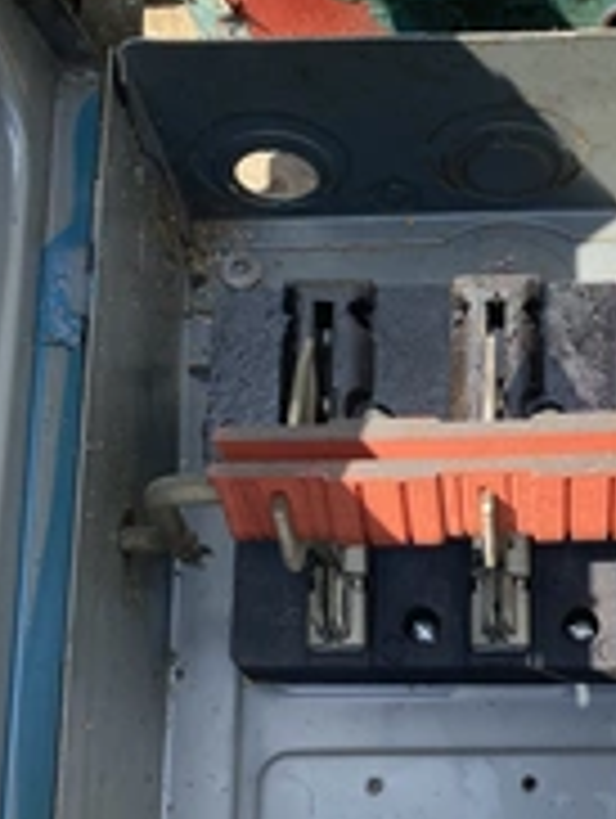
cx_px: 477
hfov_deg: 25.4
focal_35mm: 57
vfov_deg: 32.2
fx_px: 1349
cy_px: 729
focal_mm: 4.25
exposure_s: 1/965
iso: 32
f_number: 1.8
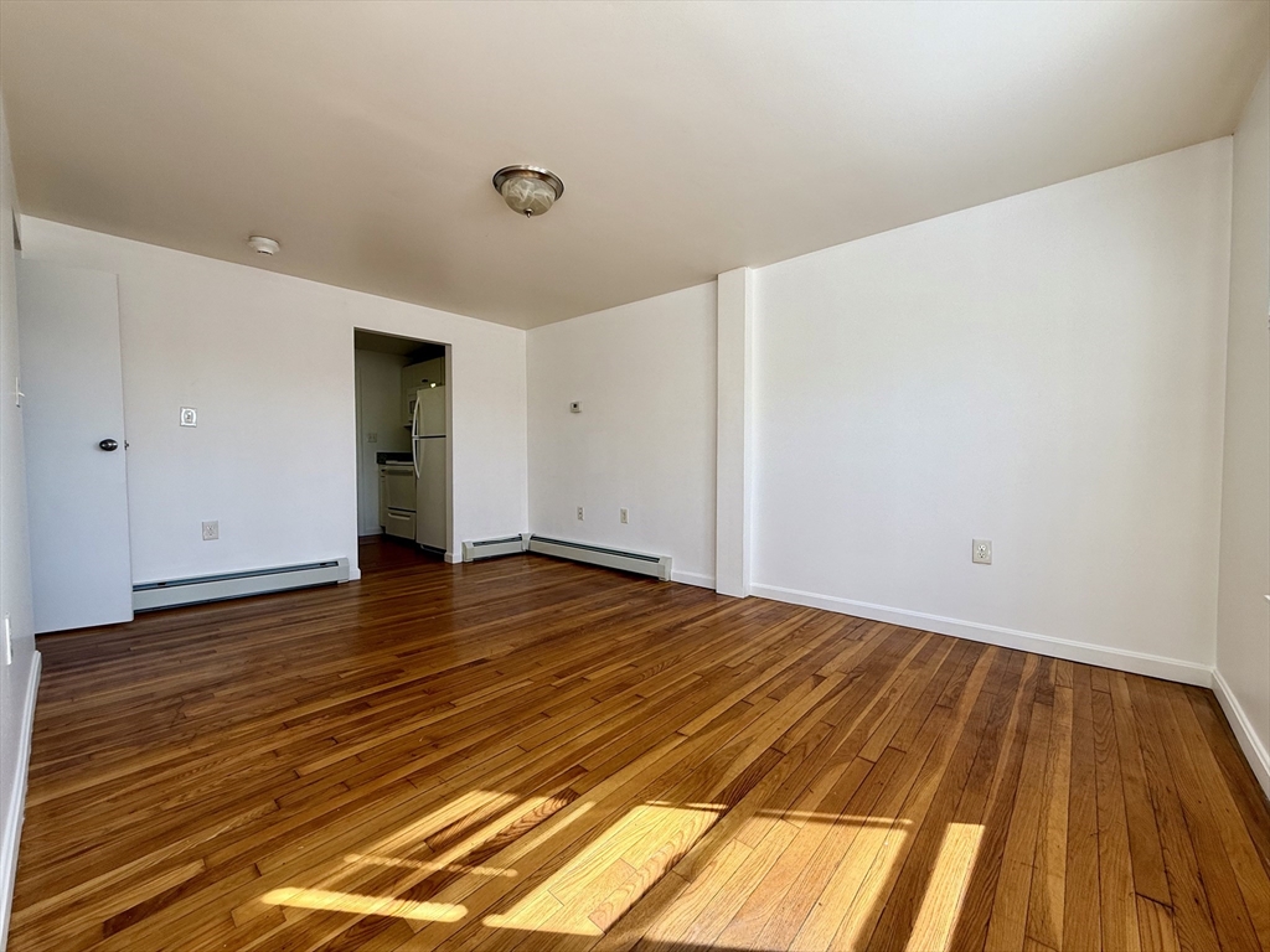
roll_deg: +0.7
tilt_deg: -2.0
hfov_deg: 102.1
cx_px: 635
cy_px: 476
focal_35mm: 14
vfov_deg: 85.7
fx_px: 514
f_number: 2.2
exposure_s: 1/120
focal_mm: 2.22
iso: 50
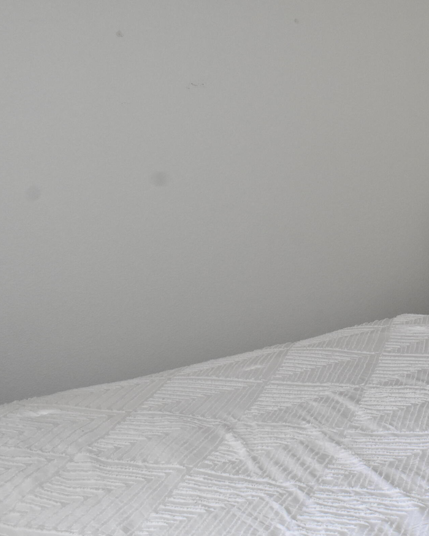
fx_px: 762
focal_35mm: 48
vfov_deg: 38.7
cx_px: 462
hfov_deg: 28.8
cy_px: 297
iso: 2200
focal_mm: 18
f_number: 10
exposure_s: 1/125
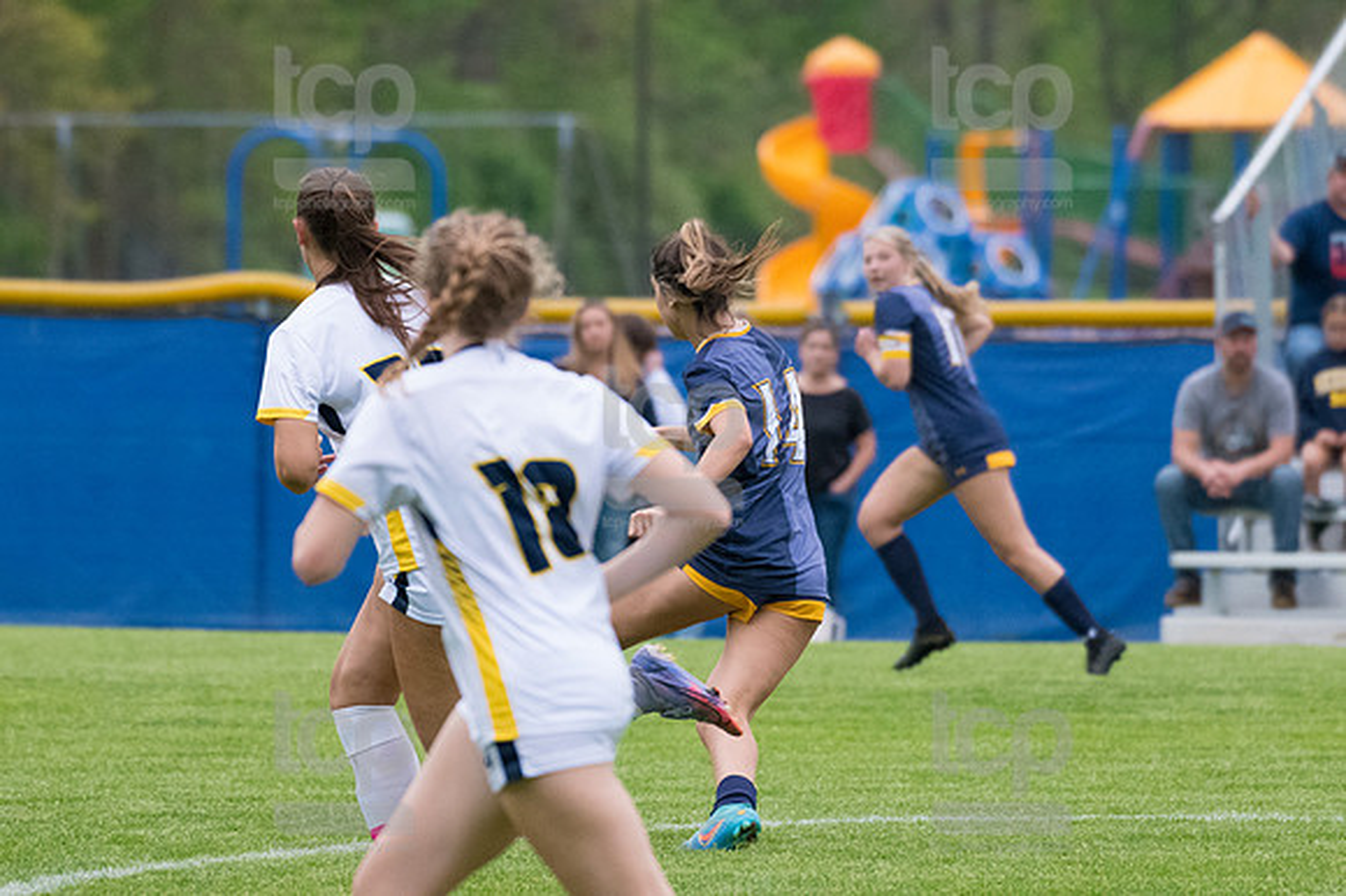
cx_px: 673
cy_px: 448
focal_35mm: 435
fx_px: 16254
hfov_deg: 4.7
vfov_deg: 3.2
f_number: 5.6
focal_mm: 290
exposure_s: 1/1600
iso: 4000
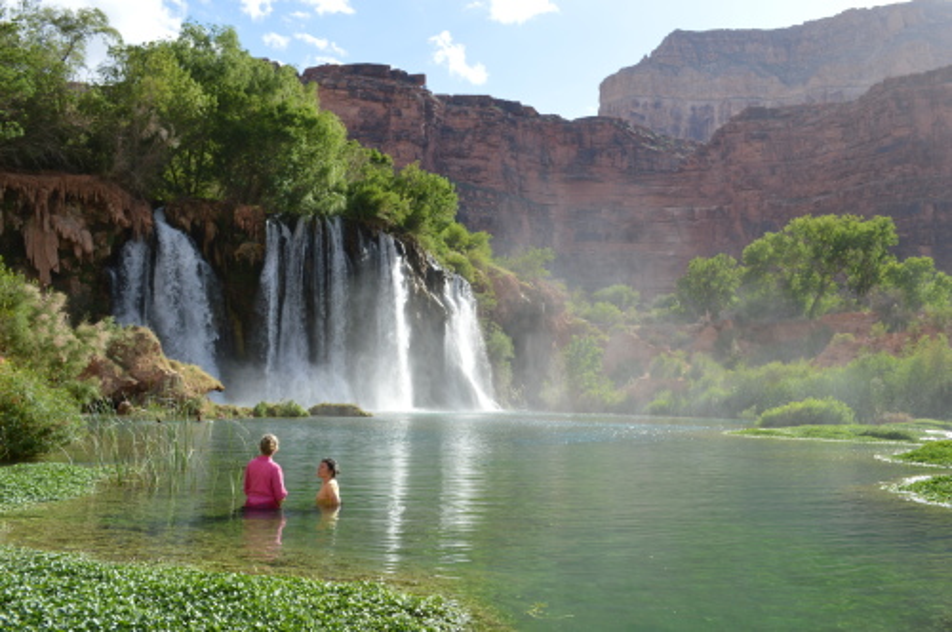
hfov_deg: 57.3
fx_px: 872
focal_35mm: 33
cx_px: 476
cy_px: 316
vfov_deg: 39.9
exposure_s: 1/200
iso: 100
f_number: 7.1
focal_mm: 22
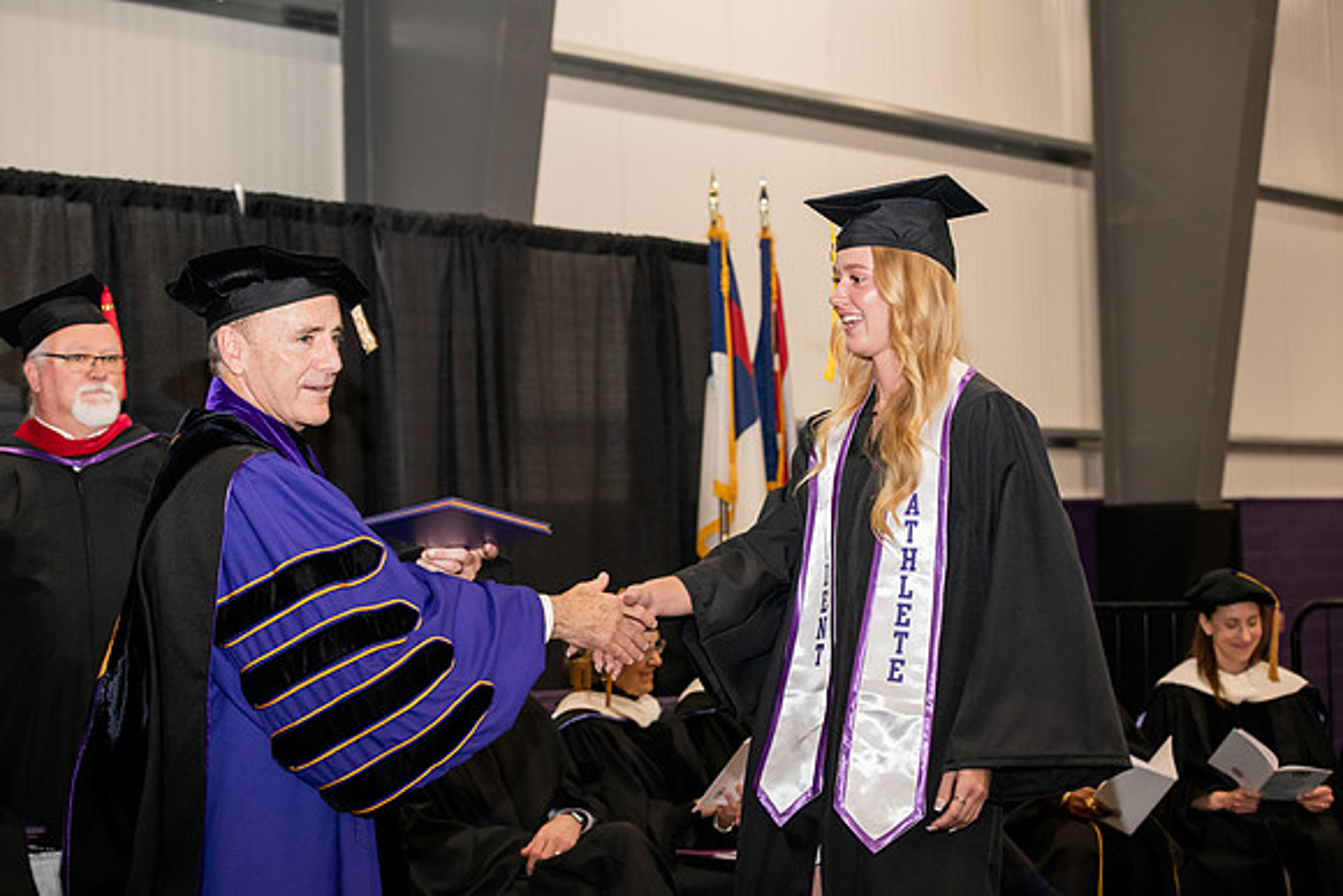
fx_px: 2612
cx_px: 672
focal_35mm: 70
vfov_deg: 19.5
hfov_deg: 28.8
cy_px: 448
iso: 2000
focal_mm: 70
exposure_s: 1/200
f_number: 5
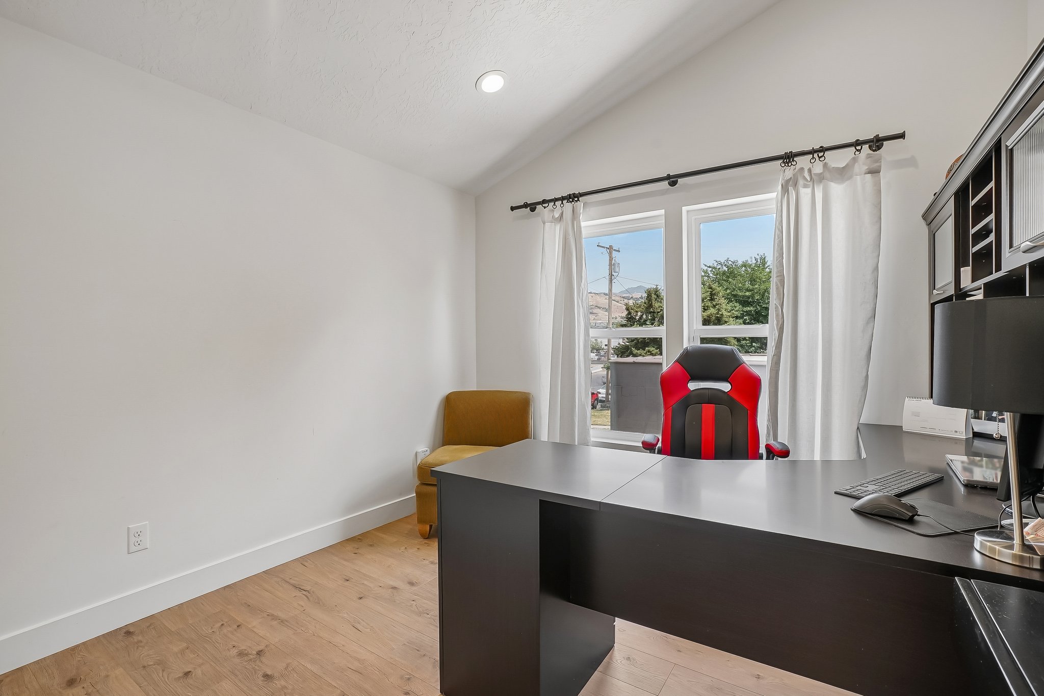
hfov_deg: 96.7
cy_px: 348
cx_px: 522
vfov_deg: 73.7
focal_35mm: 16
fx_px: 464
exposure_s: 1/80
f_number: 8
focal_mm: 16
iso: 400
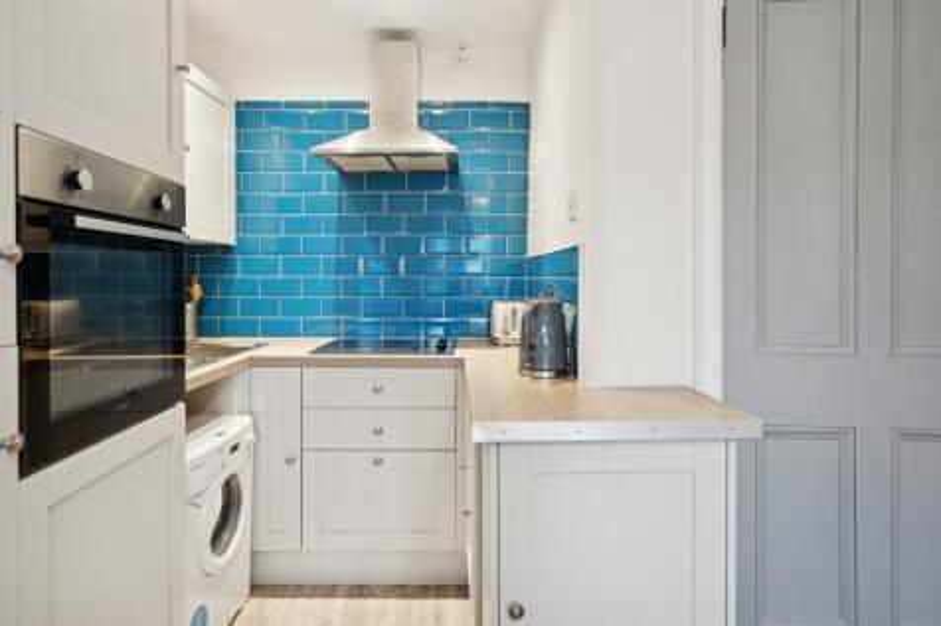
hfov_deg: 84.0
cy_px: 313
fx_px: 523
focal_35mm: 20
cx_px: 470
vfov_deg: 61.9
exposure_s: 1/50
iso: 800
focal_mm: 20
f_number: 4
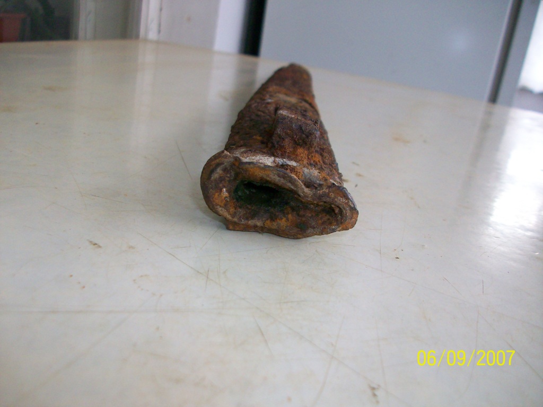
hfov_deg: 54.0
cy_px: 204
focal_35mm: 34
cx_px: 272
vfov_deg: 41.8
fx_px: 533
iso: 160
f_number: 2.8
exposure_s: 1/42.4
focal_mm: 5.7
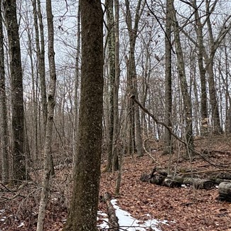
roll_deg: +1.2
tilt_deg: +6.5
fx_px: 294
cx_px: -1
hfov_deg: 38.1
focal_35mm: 39
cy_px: 139
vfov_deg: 42.6
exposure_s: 1/154
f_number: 2.2
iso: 40
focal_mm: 2.22
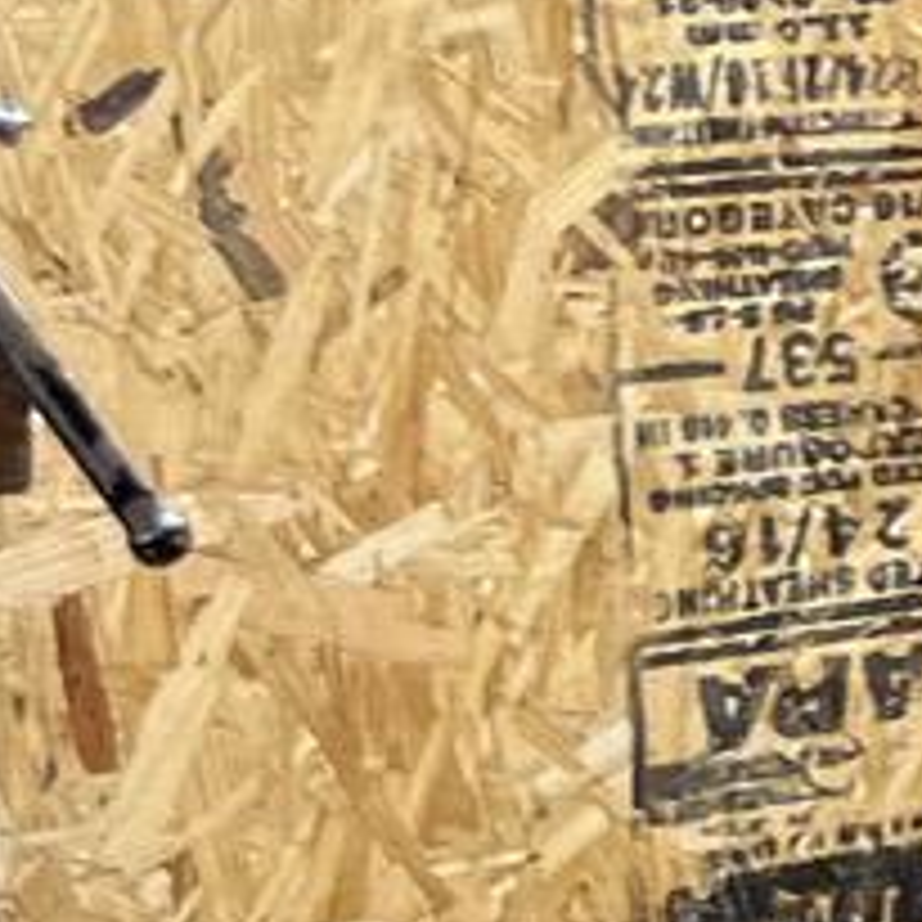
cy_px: 301
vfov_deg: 7.6
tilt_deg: -11.0
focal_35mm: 230
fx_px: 6931
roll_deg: -4.0
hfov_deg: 6.6
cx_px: 3153
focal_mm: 5.1
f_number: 1.6
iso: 64
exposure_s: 1/60
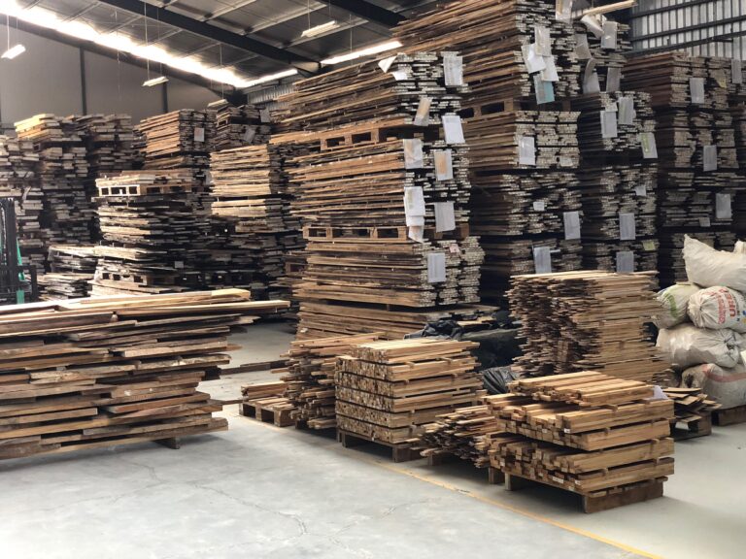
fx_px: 1121
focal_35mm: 52
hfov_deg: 36.8
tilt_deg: -2.4
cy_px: 280
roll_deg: +2.1
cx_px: 373
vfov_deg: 28.0
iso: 160
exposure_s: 1/20
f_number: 2.4
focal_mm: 6
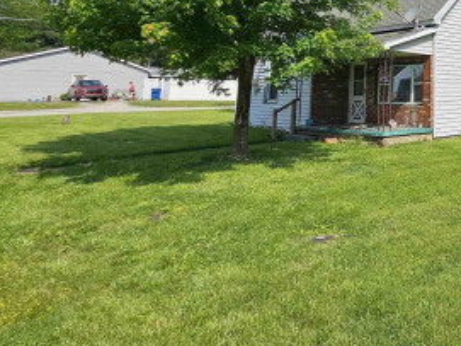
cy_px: 24
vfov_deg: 40.2
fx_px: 426
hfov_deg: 44.9
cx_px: 492
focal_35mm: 32
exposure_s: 1/3100
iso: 50
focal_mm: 2.2
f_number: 2.2
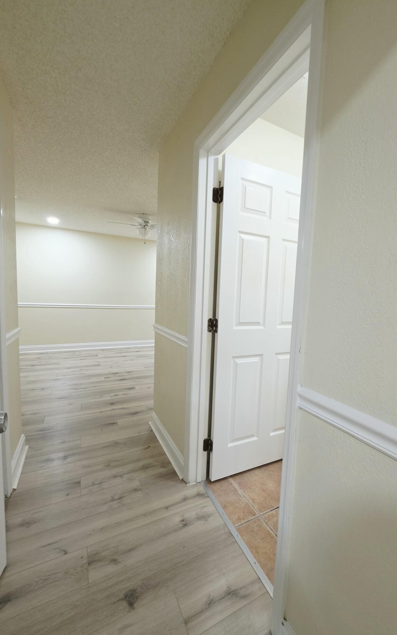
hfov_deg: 78.3
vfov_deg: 105.3
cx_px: 221
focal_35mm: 14
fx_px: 242
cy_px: 320
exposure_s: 1/60
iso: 200
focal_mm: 2.2
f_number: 1.9
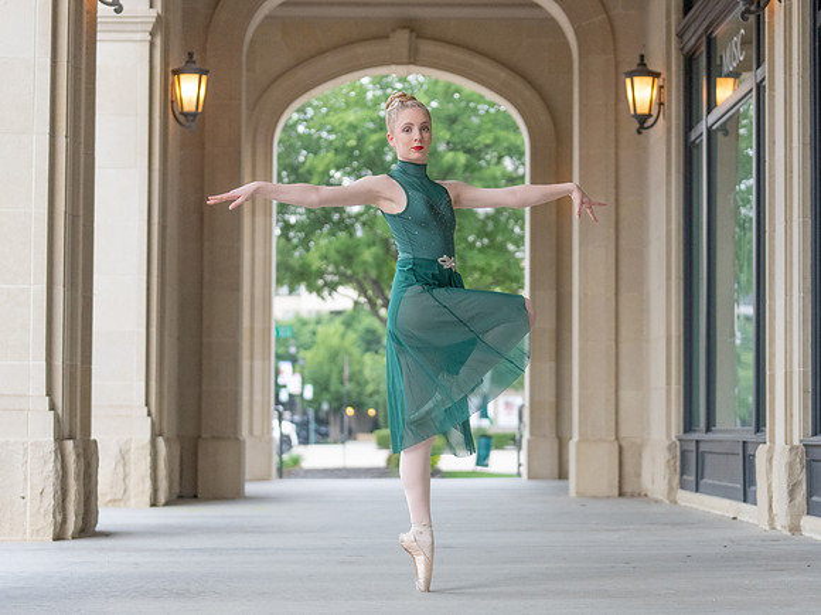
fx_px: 1955
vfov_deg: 17.9
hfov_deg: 23.7
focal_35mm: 82
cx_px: 405
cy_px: 326
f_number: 2.8
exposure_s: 1/1000
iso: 2500
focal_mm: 70
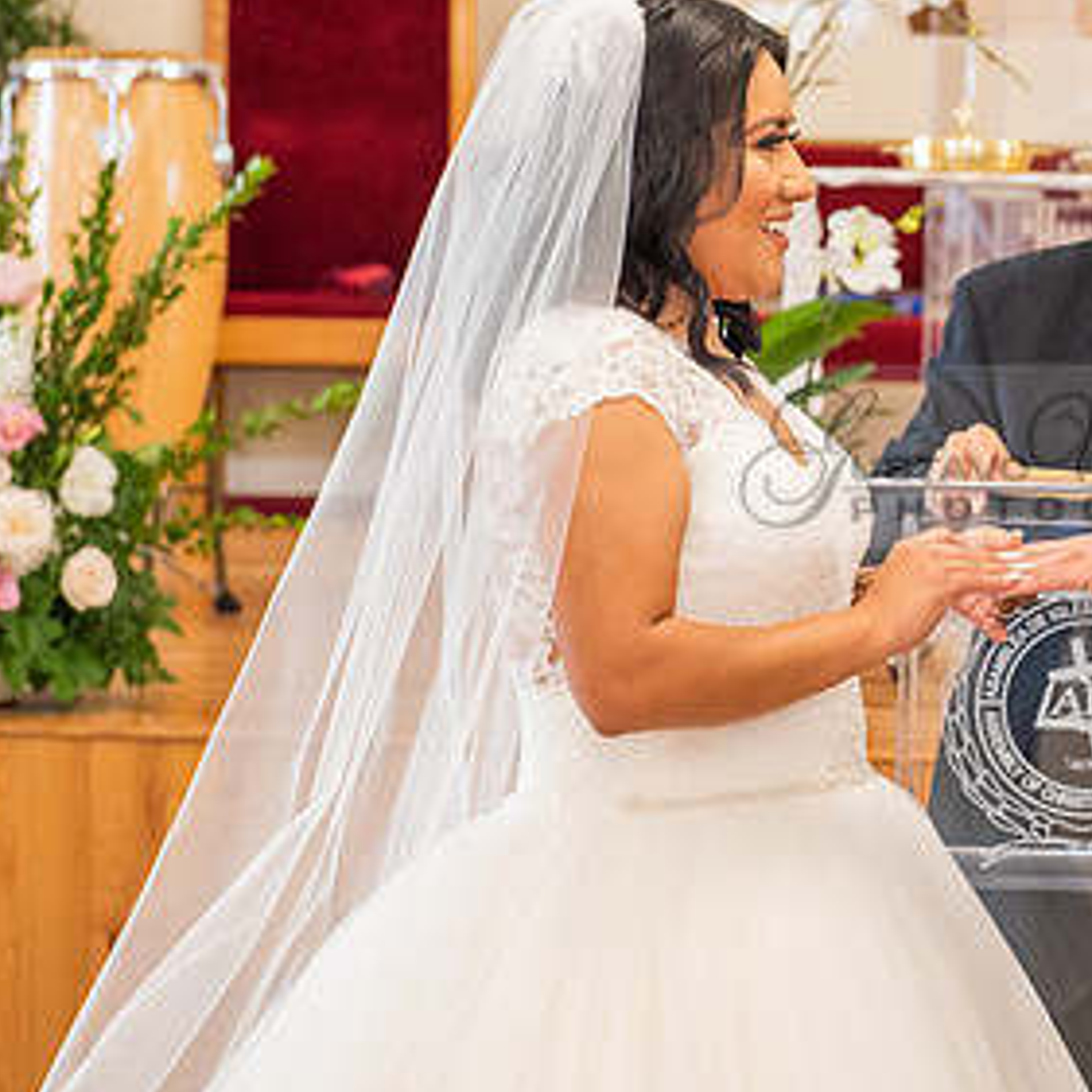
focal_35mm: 123
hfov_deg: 14.0
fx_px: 4390
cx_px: 1045
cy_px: 457
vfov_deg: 14.2
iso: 1250
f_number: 5
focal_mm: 70
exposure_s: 1/100
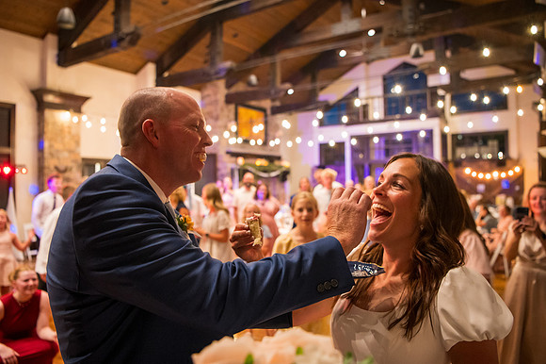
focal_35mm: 26
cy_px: 182
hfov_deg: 69.3
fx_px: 395
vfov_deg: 49.4
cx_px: 270
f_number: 2.8
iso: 6400
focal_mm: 24
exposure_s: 1/80
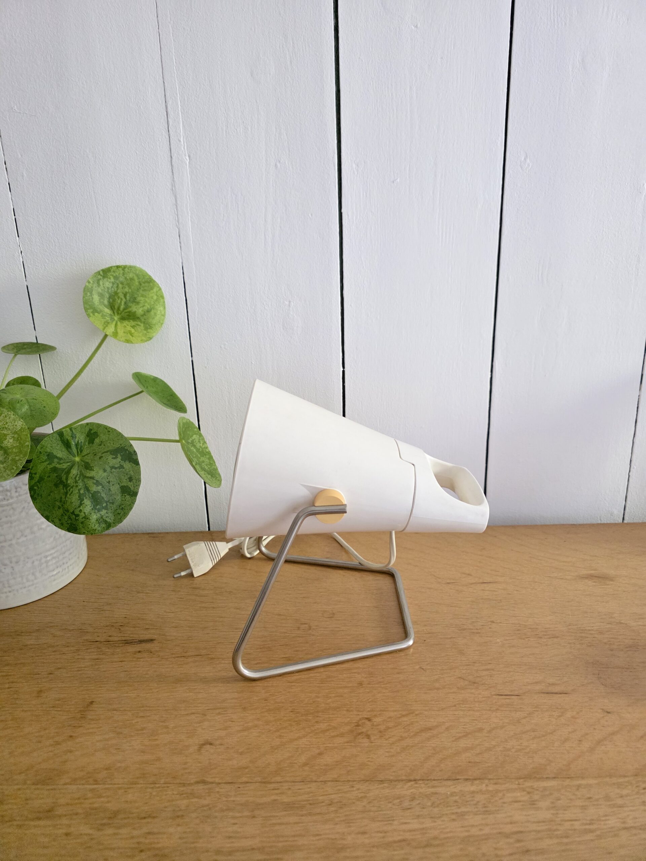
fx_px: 572
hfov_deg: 58.9
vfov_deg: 73.9
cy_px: 430
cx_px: 323
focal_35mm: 23
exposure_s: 1/100
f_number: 1.7
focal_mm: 6.3
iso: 2500
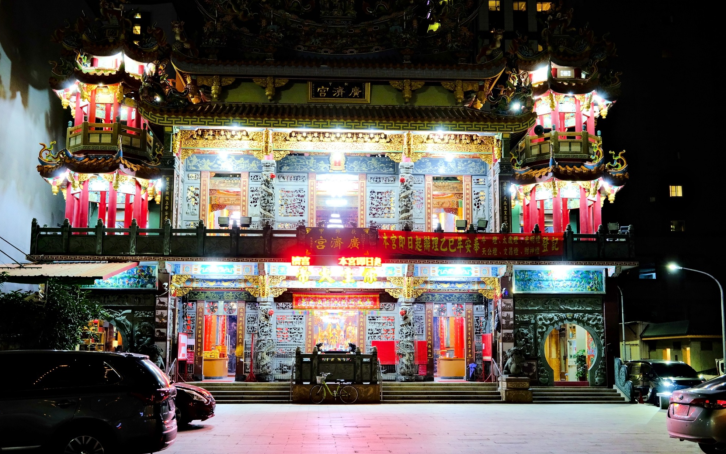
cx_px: 365
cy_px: 235
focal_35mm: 42
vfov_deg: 30.5
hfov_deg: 47.2
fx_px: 831
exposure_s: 1/25
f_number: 5.6
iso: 3200
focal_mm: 49.1
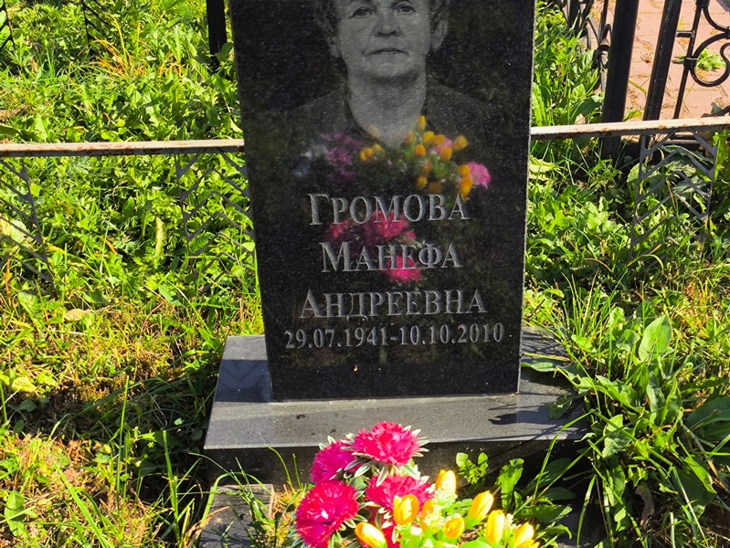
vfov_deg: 29.1
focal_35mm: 50
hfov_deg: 38.2
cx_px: 365
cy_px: 274
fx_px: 1055
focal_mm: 4.71
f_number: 1.7
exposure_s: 1/772
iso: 50
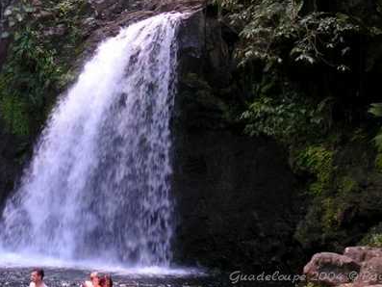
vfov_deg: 12.7
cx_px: 90
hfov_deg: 16.9
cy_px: 58
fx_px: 1280
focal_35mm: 116
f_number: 3.2
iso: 200
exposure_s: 1/60
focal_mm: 11
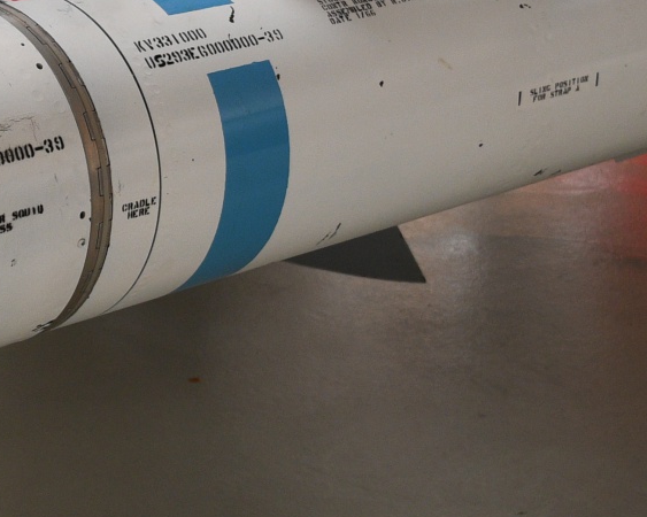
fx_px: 2527
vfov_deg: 11.7
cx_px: 22
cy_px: 184
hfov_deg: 14.4
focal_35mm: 132
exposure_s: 1/50
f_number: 3.5
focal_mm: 22
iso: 500
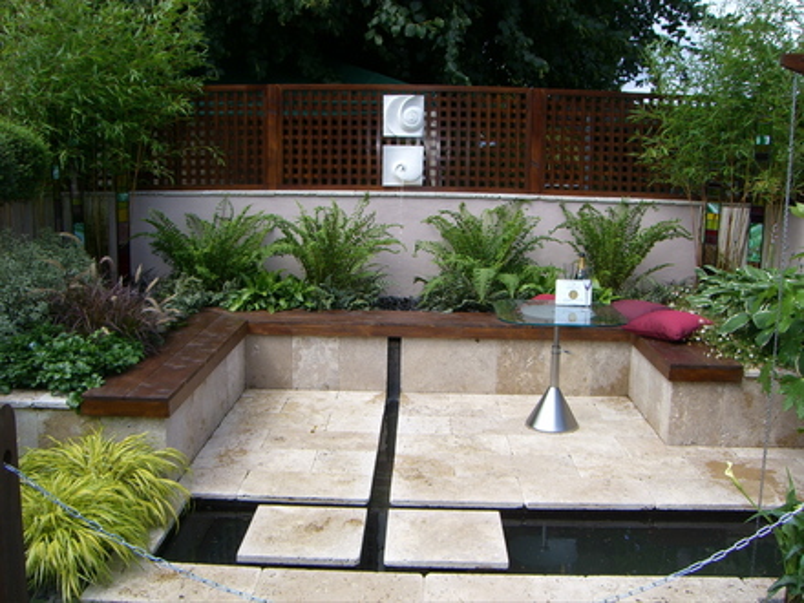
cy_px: 302
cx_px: 402
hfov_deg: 49.0
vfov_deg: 37.7
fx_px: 883
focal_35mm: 38
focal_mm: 6.2
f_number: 4.3
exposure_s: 1/250
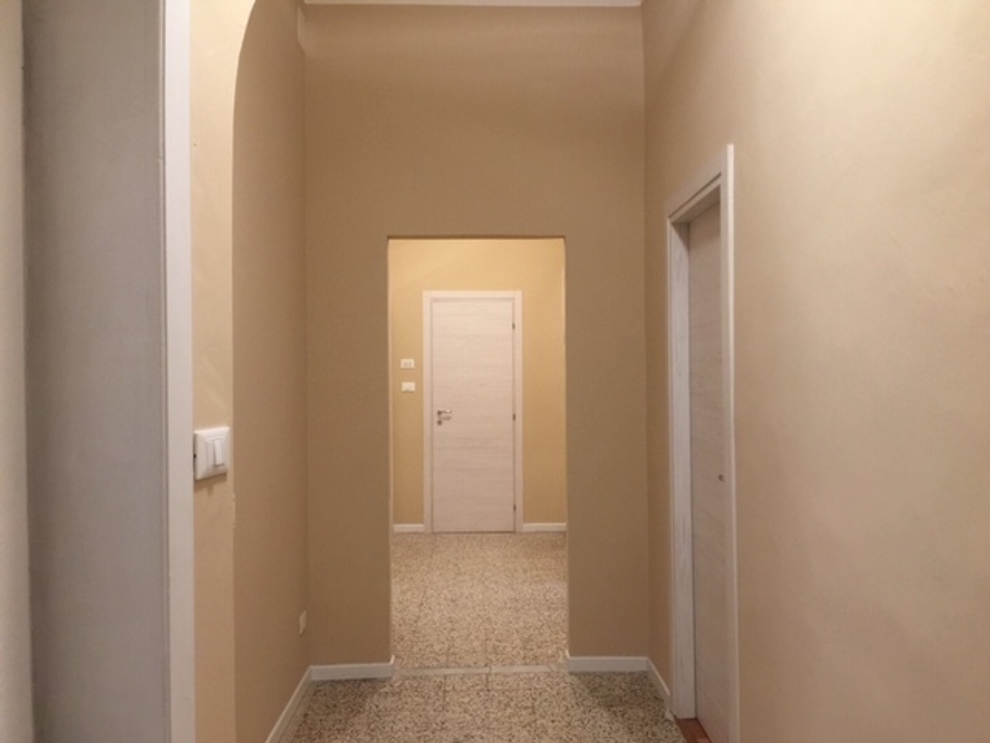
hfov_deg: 61.7
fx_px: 829
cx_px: 495
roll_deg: -0.3
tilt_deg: -0.2
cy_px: 372
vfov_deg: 48.2
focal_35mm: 29
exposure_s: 1/17
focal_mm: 4.15
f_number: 2.2
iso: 80
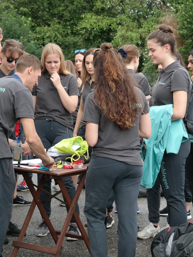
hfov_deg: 15.9
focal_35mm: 93
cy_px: 122
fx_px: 691
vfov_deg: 21.1
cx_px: 94
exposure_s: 1/125
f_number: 5
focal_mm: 40
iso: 100
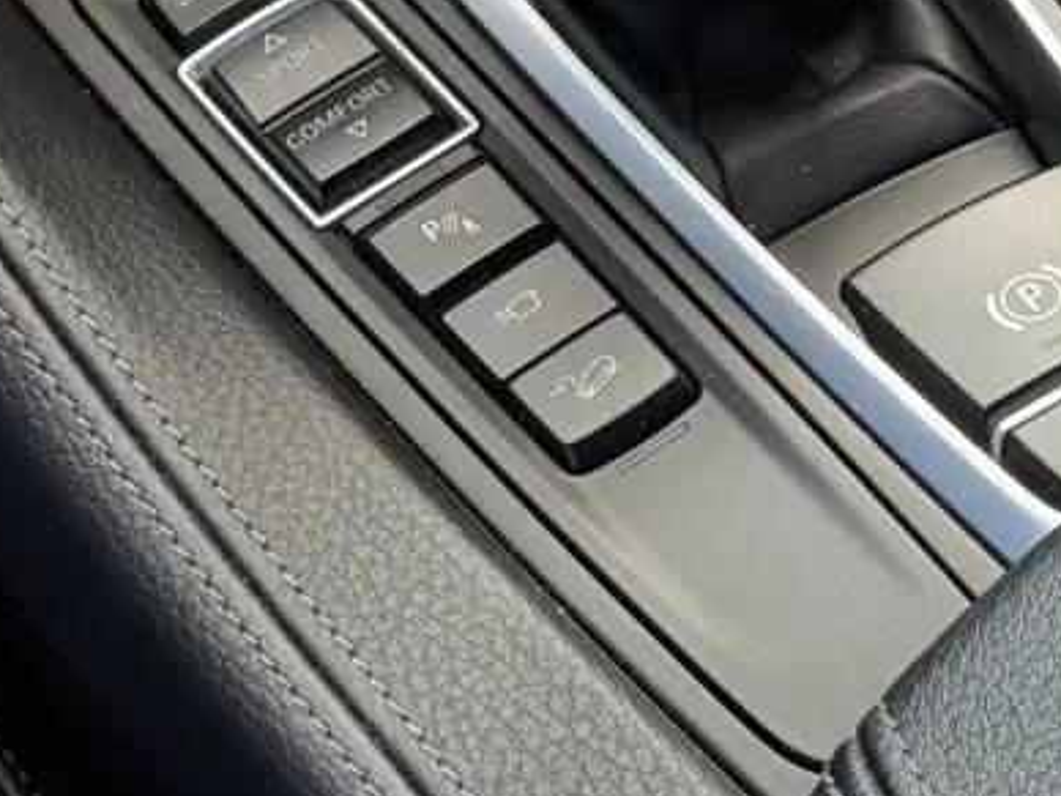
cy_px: -596
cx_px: 659
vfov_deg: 8.1
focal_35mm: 178
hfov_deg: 11.1
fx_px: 5456
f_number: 1.78
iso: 64
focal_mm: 6.76
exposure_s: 1/326
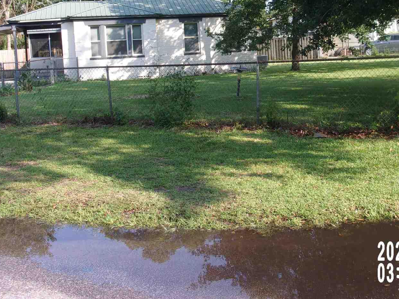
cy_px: 71
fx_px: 530
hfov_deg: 41.1
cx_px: 236
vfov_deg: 30.9
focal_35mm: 46
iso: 80
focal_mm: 5.1
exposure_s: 1/200
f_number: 3.9
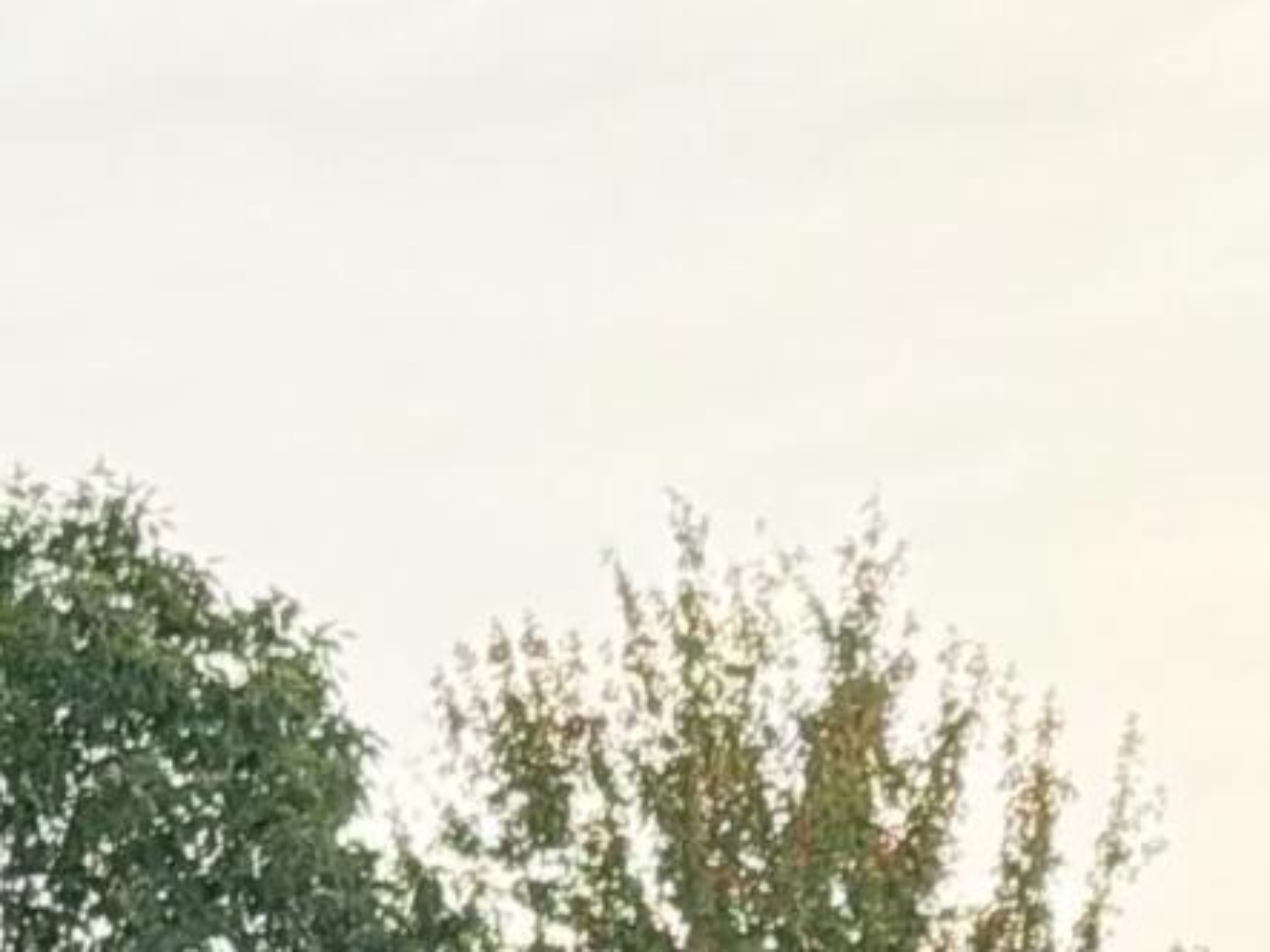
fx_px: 11920
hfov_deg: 6.0
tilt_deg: +2.1
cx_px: 2506
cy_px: 2899
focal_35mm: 325
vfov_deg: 4.4
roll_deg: +1.1
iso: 100
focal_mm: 6.76
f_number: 1.78
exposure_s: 1/2976
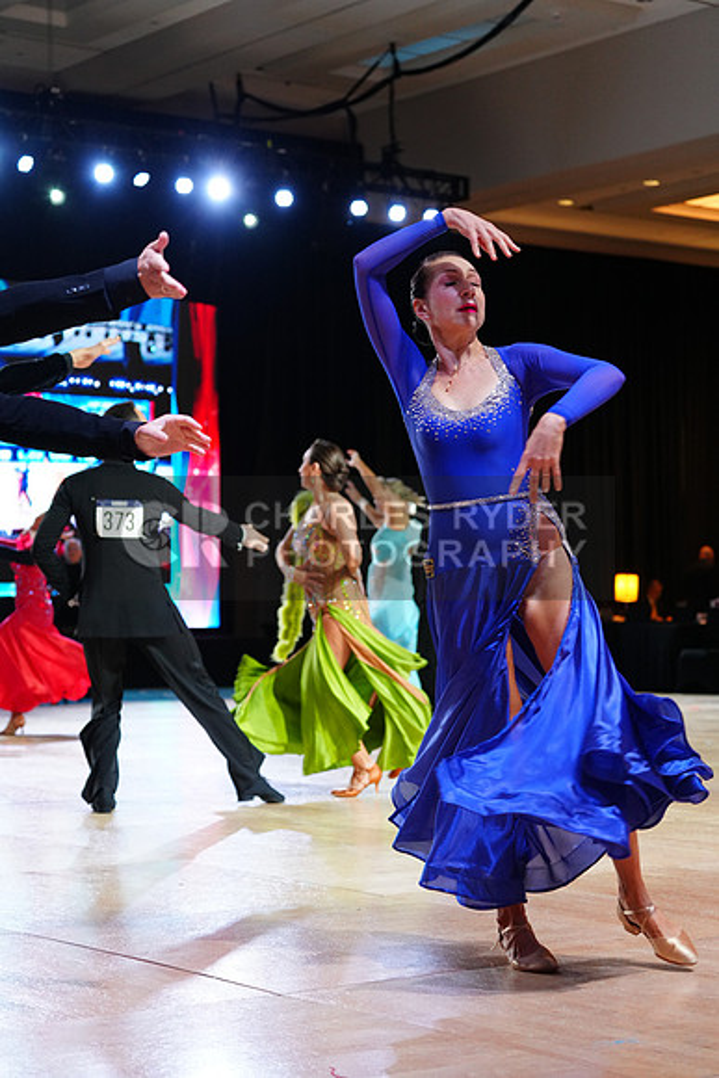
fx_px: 2096
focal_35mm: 70
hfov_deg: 19.5
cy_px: 539
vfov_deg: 28.8
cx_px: 360
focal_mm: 70
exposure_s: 1/250
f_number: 4
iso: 2500
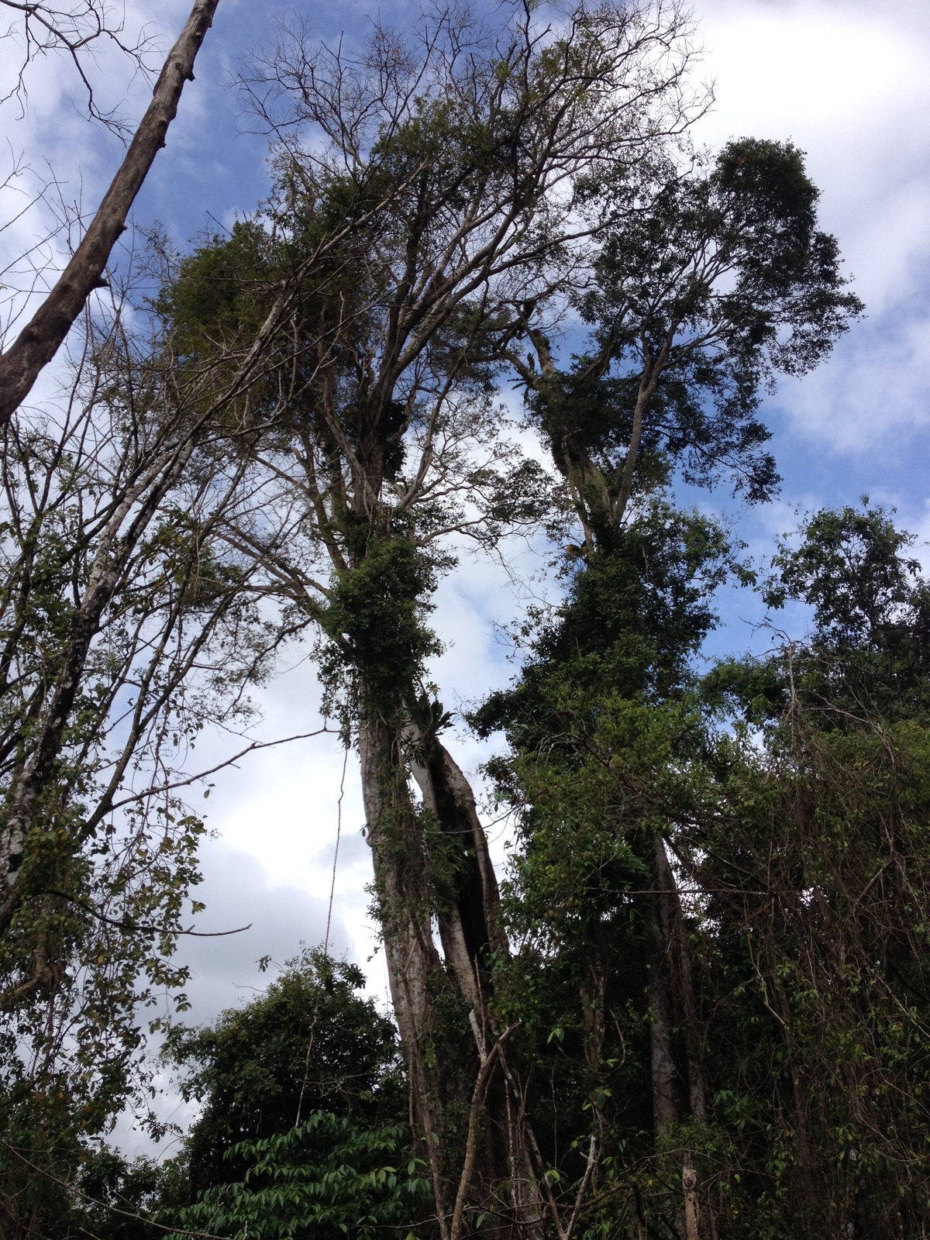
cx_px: 465
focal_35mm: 35
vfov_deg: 52.6
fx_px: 1254
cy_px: 620
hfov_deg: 40.7
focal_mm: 4.28
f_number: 2.4
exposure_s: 1/1346
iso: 50
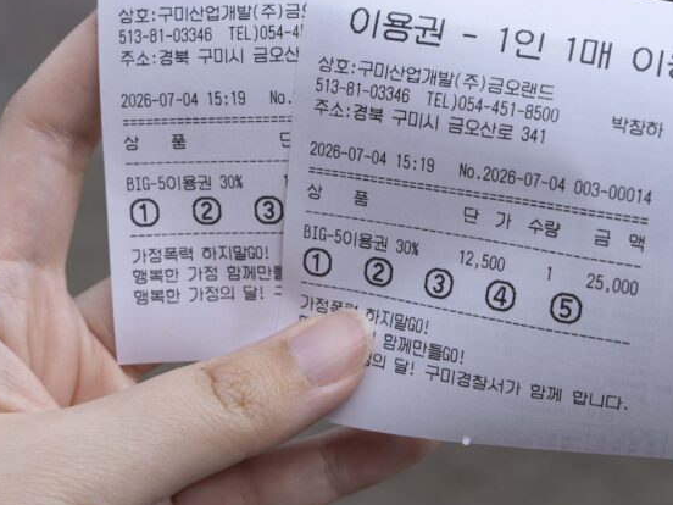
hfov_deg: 29.4
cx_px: 338
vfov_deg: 22.2
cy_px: 226
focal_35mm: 66
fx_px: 1283
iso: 100
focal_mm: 37
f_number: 6.3
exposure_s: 1/250
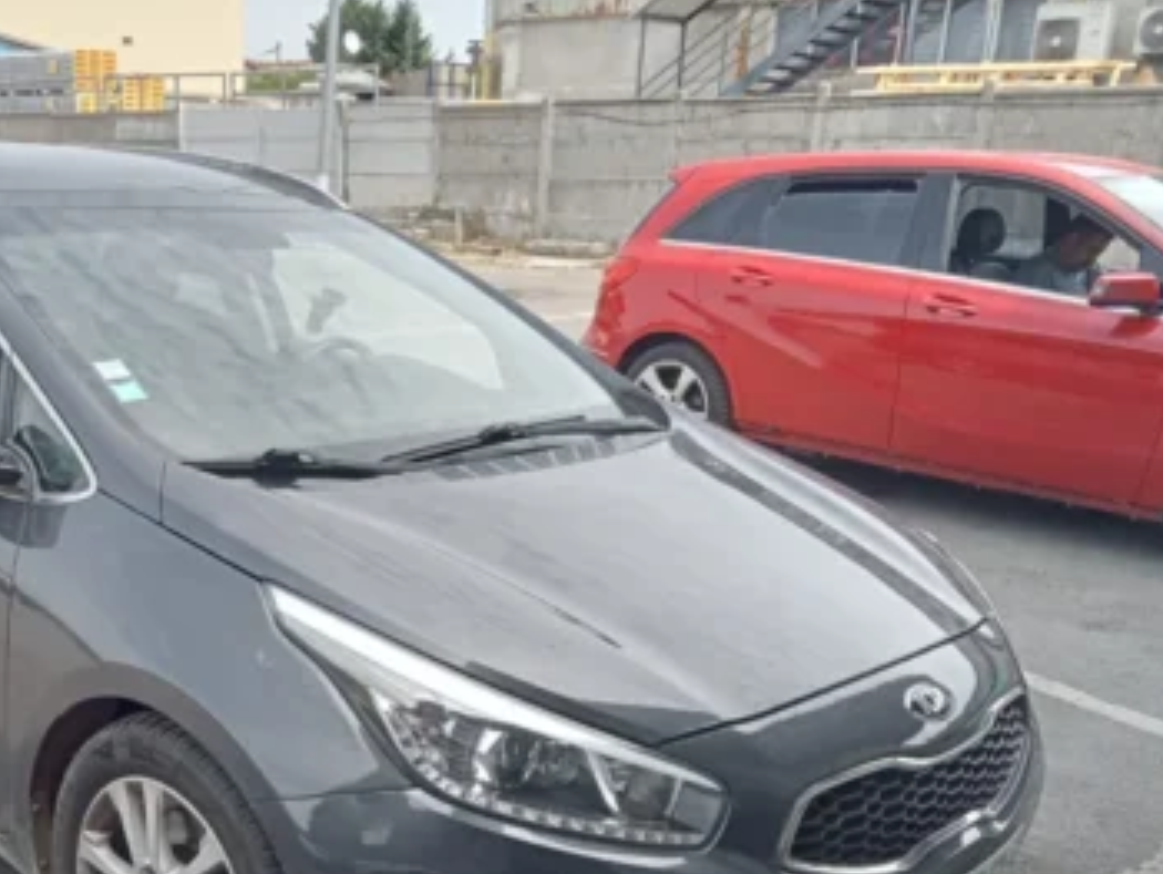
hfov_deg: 38.7
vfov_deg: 29.9
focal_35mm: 48
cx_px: 302
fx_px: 1614
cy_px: 635
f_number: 2.2
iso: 100
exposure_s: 1/235
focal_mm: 3.46
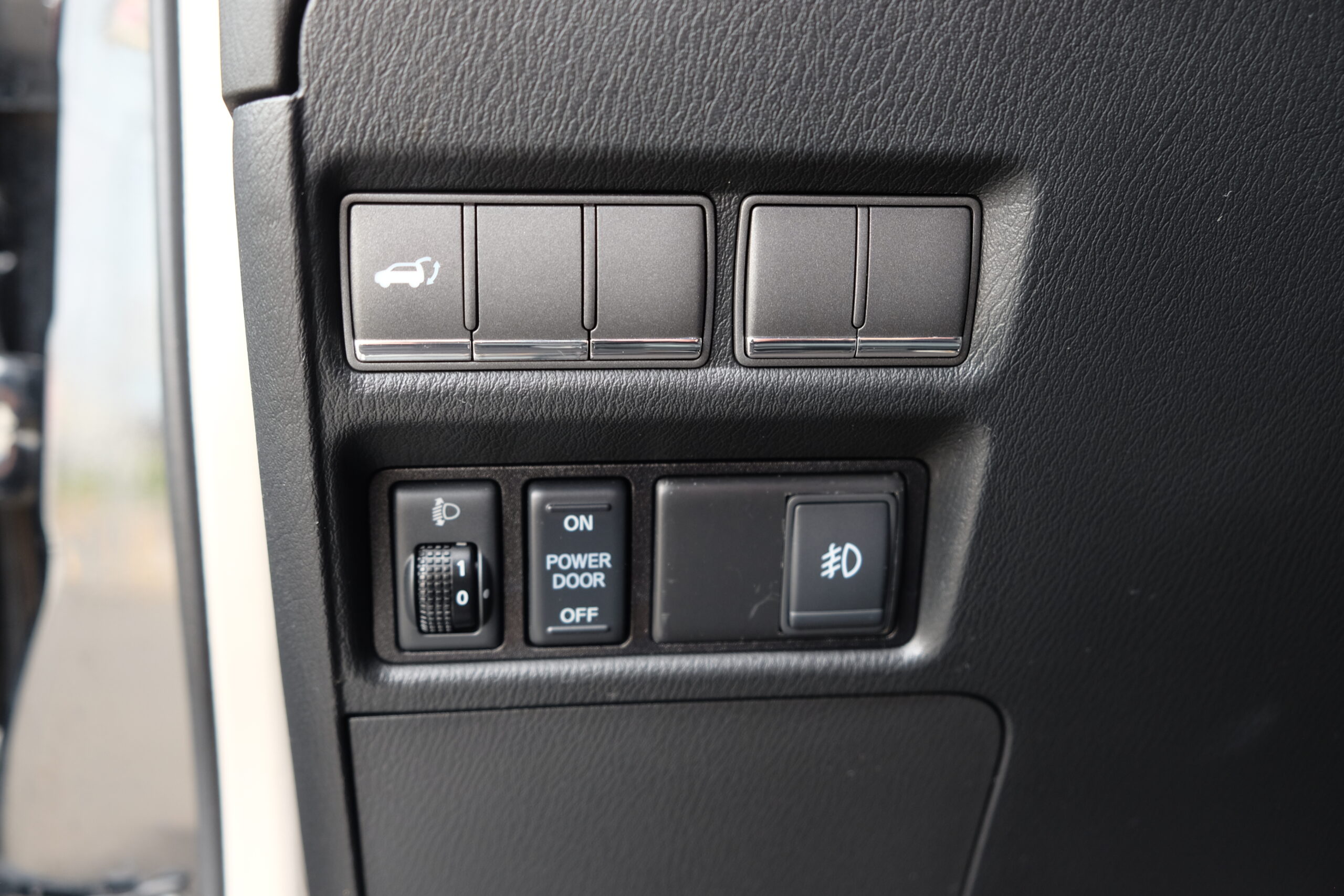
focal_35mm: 33
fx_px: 1232
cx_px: 672
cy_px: 448
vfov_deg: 40.0
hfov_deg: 57.2
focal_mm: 22.3
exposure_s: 1/34
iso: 400
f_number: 4
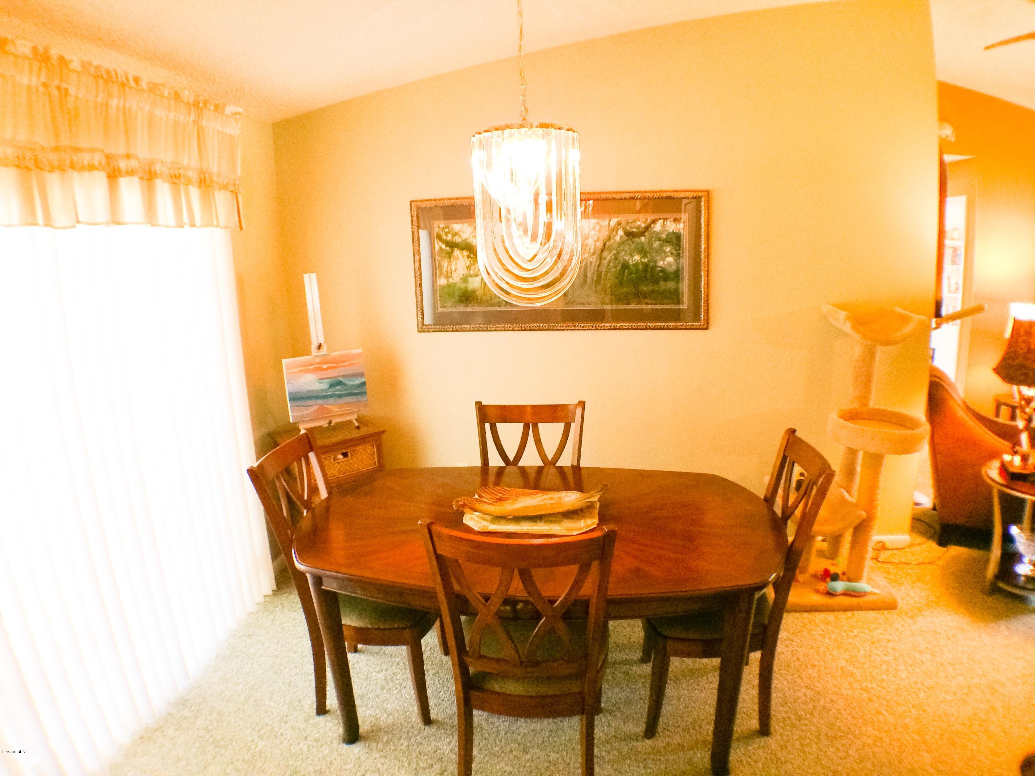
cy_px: 388
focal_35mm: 29
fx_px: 867
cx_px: 518
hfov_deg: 61.7
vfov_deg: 48.2
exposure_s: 1/30
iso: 200
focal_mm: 4.15
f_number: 2.2
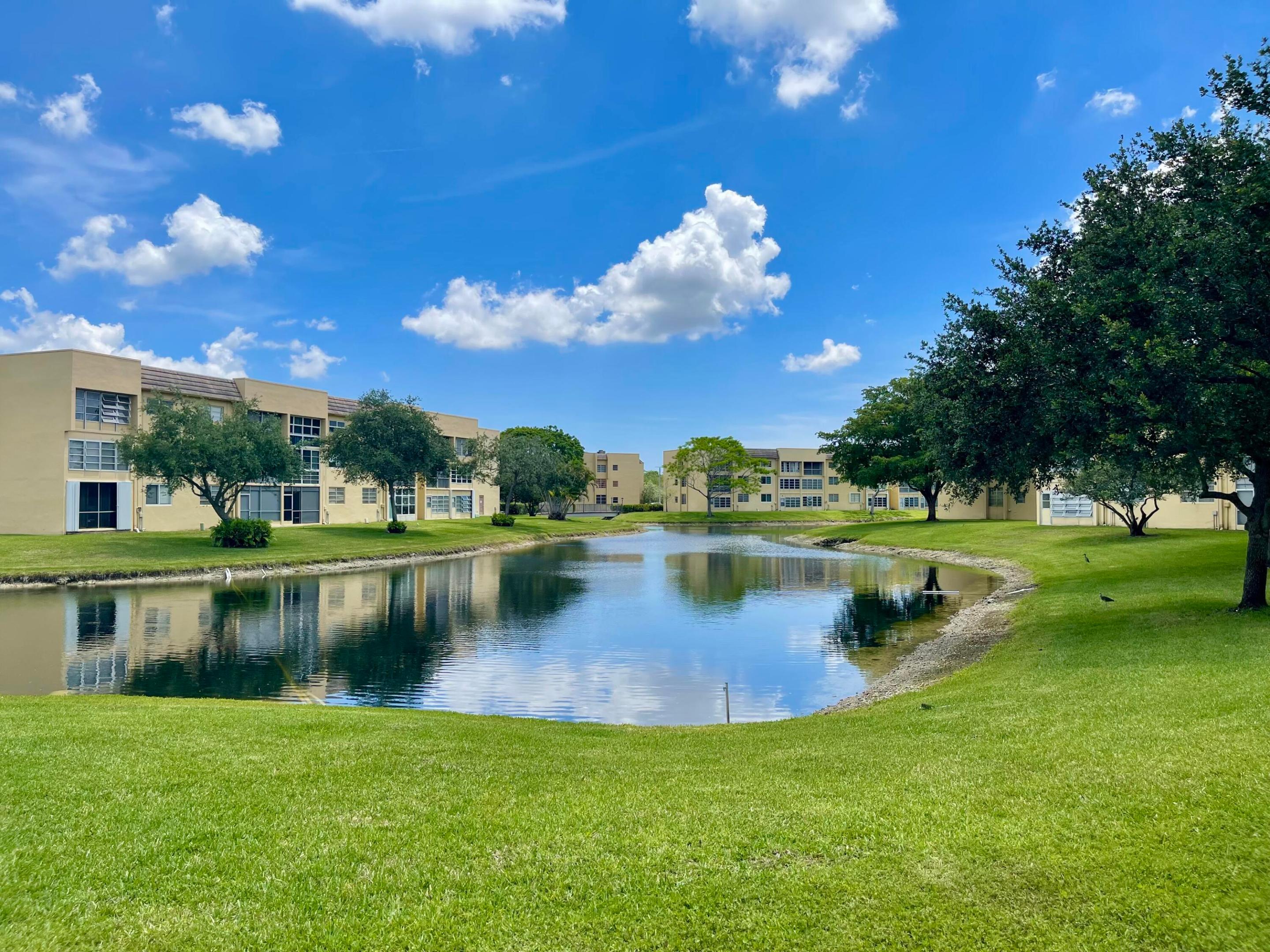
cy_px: 476
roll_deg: -0.9
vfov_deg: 54.9
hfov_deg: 69.4
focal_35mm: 25
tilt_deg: +0.4
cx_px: 635
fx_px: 917
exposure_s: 1/3788
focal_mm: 5.1
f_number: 1.6
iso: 32
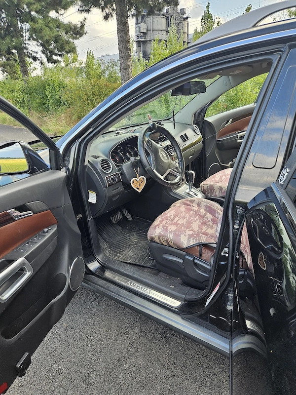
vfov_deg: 73.9
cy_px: 198
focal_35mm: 23
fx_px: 262
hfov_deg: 58.9
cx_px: 148
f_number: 1.8
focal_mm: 5.4
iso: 25
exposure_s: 1/101
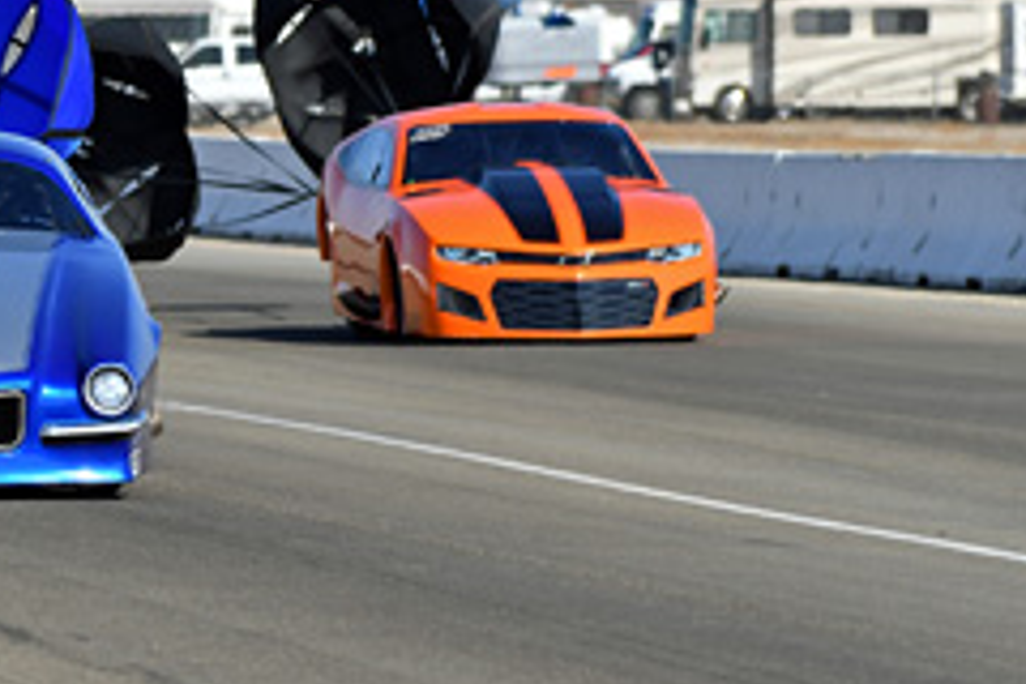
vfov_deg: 2.2
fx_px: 17840
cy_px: 244
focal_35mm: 626
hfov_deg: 3.3
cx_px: -17
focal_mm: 200
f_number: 5.6
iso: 160
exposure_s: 1/1250
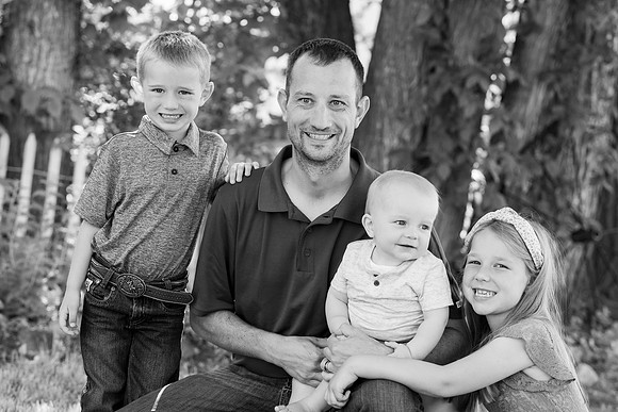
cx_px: 309
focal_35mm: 105
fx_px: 1803
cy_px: 206
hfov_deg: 19.5
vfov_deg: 13.0
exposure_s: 1/250
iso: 800
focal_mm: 105
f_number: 4.5
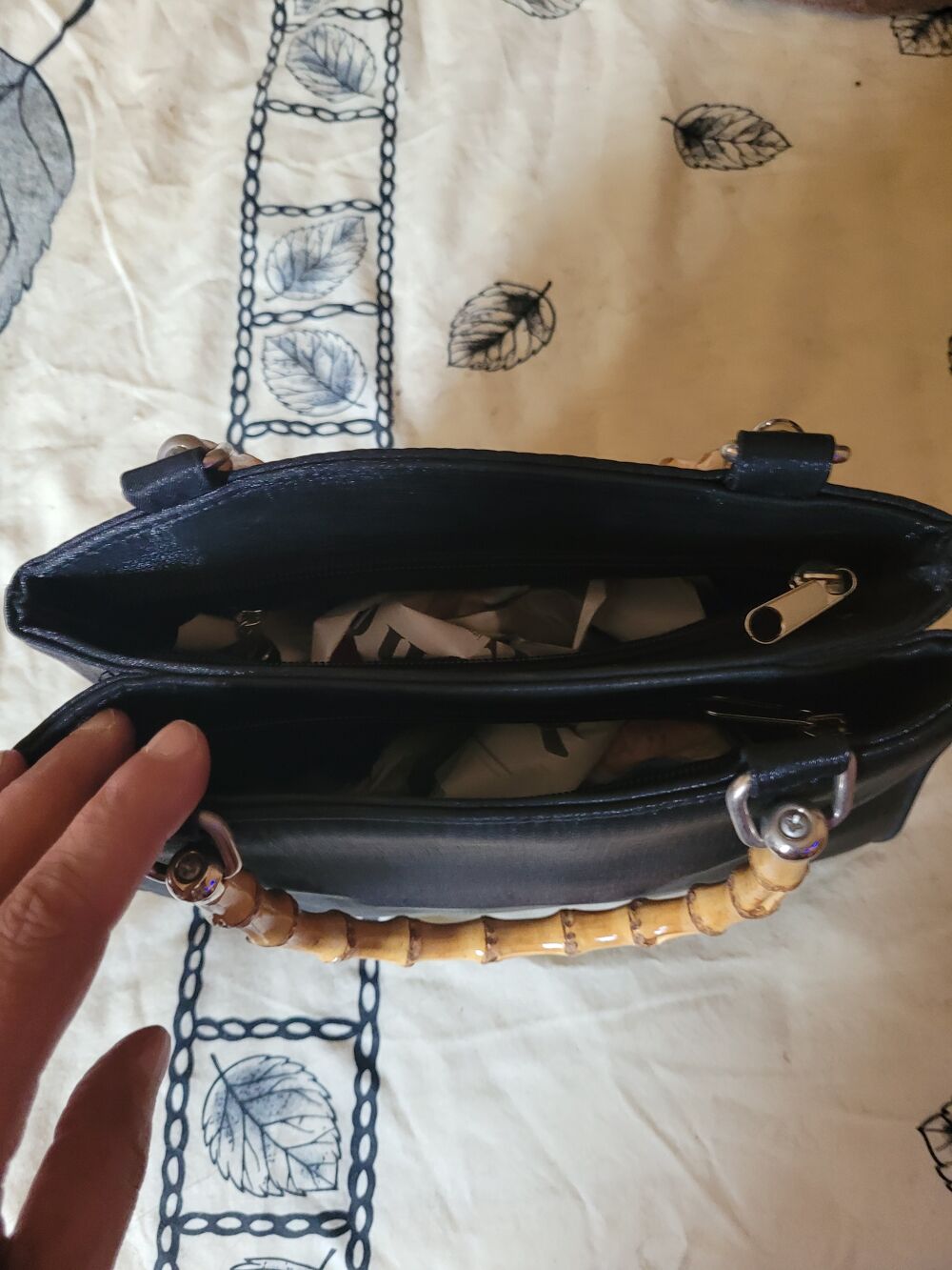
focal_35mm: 26
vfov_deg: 67.3
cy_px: 635
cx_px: 476
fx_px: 953
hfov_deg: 53.1
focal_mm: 5.4
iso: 400
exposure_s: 1/50
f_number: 1.8
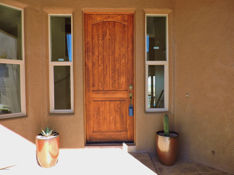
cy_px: 88
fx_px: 162
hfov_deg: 71.6
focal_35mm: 24
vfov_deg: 56.8
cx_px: 117
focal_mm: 4.3
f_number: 3
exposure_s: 1/200
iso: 100
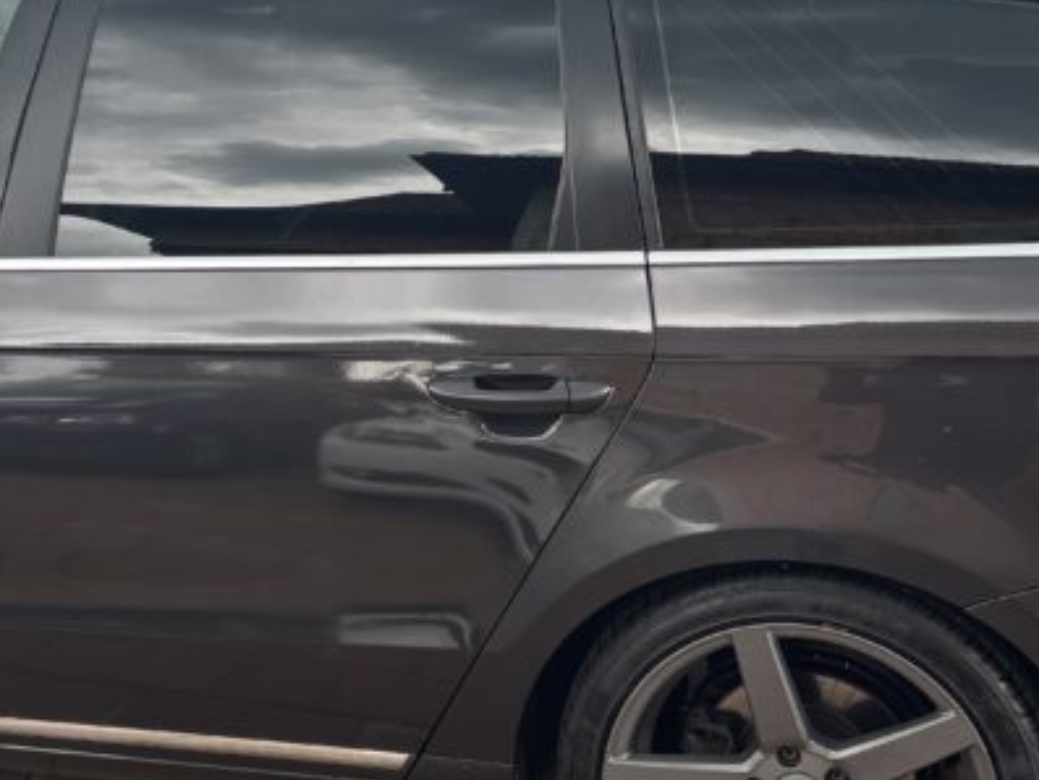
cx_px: 332
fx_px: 2012
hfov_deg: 28.7
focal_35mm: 67
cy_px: 403
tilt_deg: -17.9
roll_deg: +2.1
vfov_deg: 21.9
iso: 40
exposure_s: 1/199
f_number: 1.6
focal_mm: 5.96
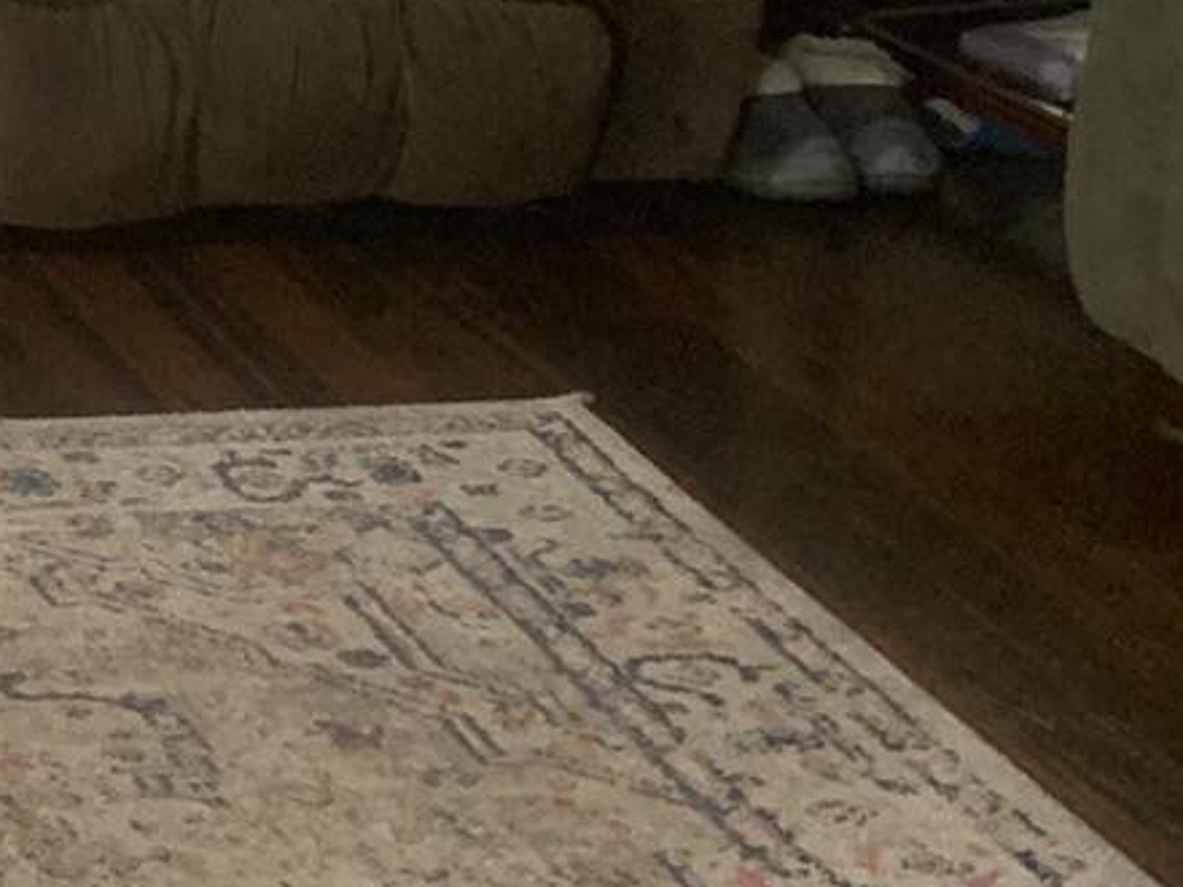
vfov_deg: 11.7
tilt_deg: -11.2
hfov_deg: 14.1
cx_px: -1067
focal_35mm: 121
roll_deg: +2.1
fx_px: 4135
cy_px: -492
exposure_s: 1/40
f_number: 1.8
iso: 320
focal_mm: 4.25
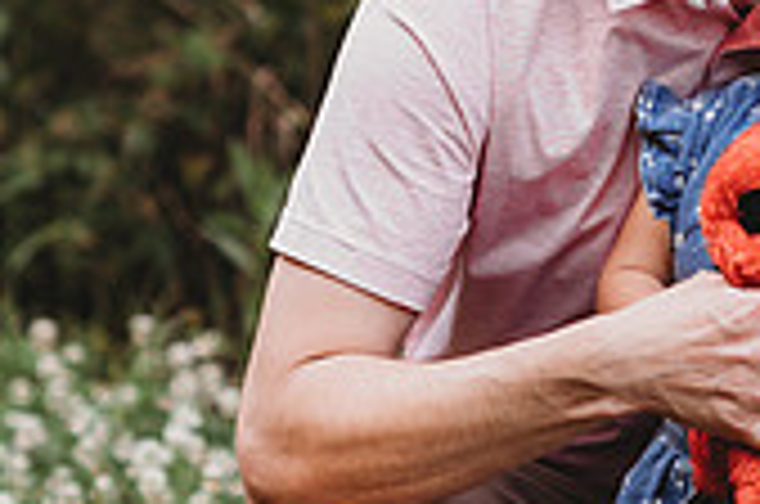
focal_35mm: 332
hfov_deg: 6.2
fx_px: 6996
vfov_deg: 4.1
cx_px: 736
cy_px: 43
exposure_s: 1/250
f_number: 2.2
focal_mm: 85
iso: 100
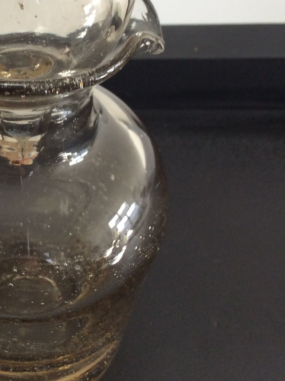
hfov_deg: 21.4
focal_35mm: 67
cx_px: 32
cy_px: 90
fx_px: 737
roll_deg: +1.9
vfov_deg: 28.5
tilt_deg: -38.1
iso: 32
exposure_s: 1/50
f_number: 2.4
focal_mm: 3.3
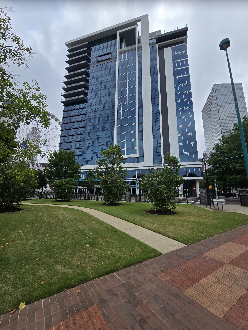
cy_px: 165
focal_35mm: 13
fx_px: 124
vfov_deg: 106.2
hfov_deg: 89.9
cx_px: 124
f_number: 2.2
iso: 50
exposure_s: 1/2252
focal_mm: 2.2
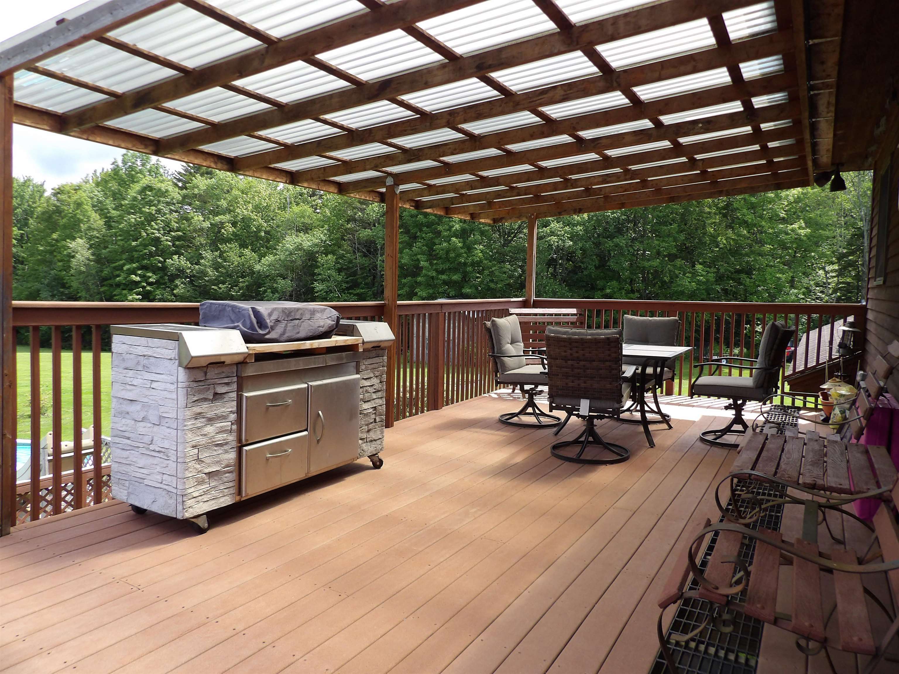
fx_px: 623
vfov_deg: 56.8
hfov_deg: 71.6
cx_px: 450
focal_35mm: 24
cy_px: 337
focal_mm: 4.3
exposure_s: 1/277
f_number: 3.2
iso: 100
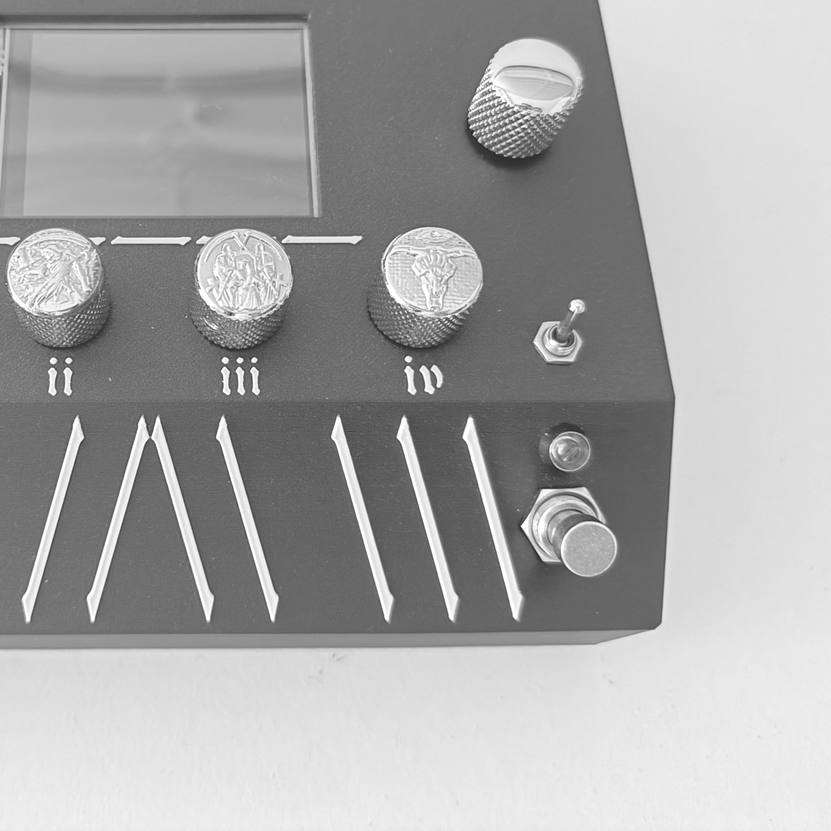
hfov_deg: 42.0
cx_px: 171
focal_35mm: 38
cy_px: 276
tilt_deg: -66.1
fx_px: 1032
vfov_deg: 43.2
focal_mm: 6.76
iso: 1250
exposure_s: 1/15
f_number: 1.78
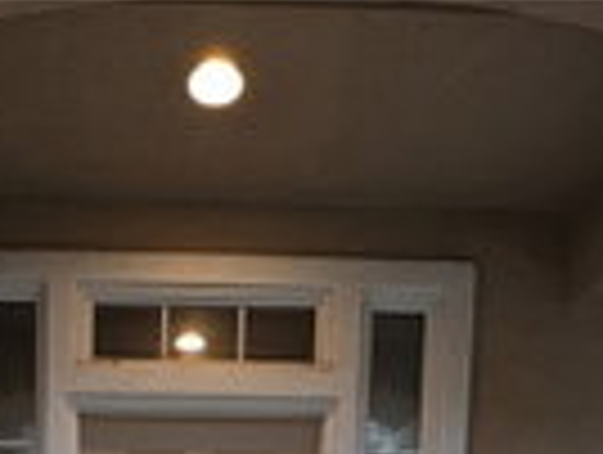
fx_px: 663
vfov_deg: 25.8
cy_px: 712
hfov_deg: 47.5
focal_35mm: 38
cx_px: 169
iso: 40
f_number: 1.95
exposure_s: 1/40
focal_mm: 2.23
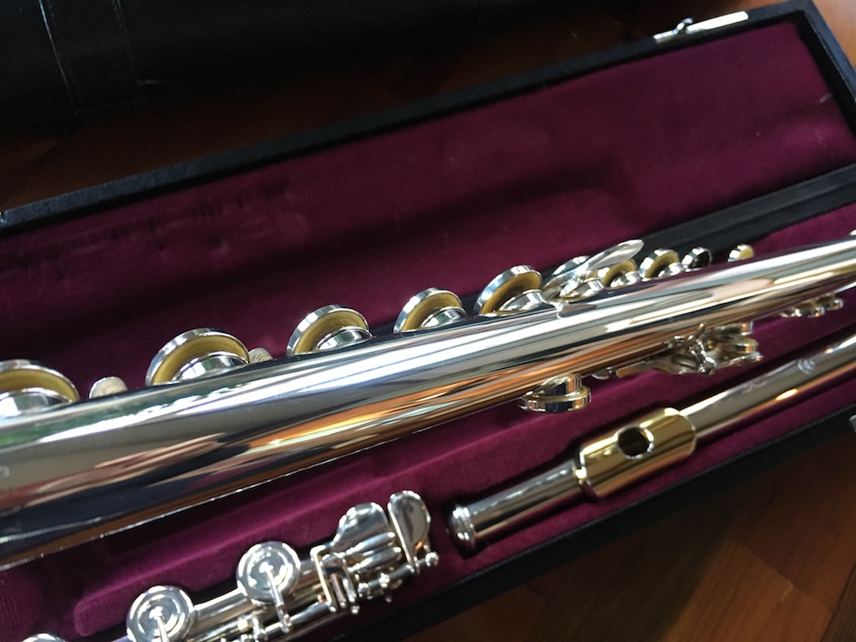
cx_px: 428
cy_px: 321
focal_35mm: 29
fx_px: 717
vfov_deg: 48.2
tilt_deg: -71.5
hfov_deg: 61.7
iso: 200
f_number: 2.2
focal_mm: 4.15
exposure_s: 1/17
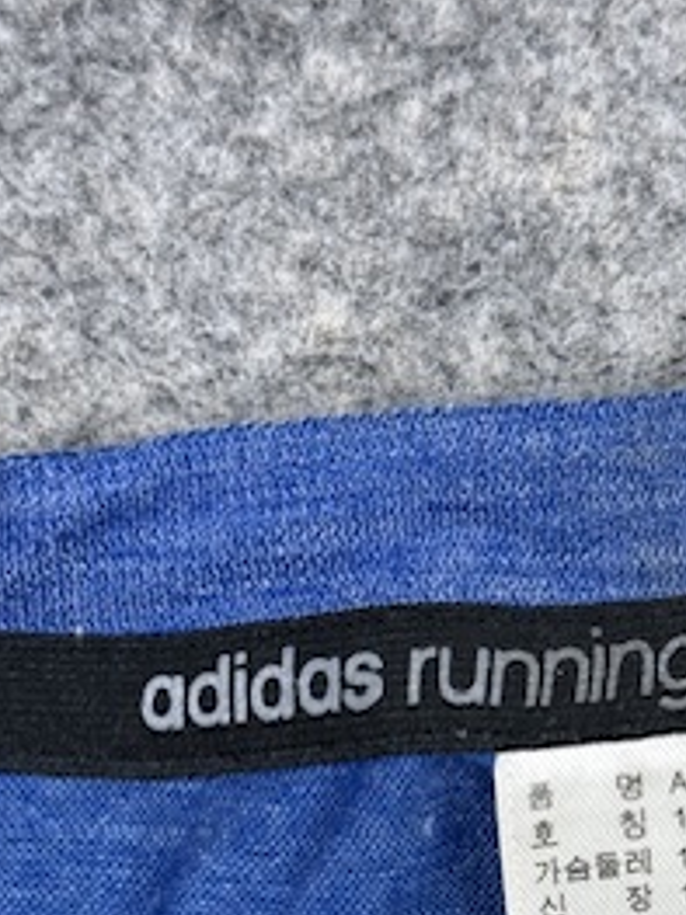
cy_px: 971
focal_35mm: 117
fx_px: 3094
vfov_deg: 16.4
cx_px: 446
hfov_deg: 12.6
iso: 50
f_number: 1.78
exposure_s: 1/100
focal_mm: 6.76
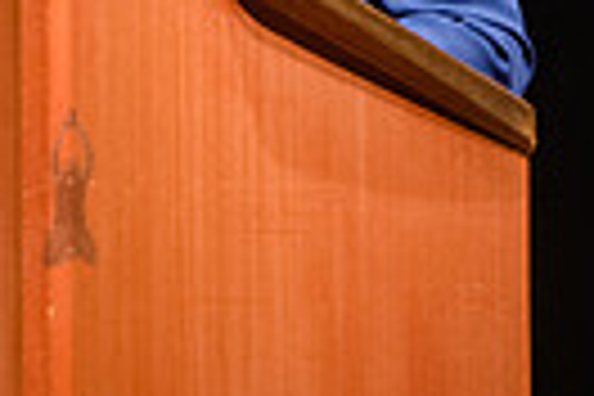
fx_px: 8563
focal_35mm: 519
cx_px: 51
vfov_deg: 2.6
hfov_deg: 4.0
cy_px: -249
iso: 5000
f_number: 4
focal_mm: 112
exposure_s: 1/200
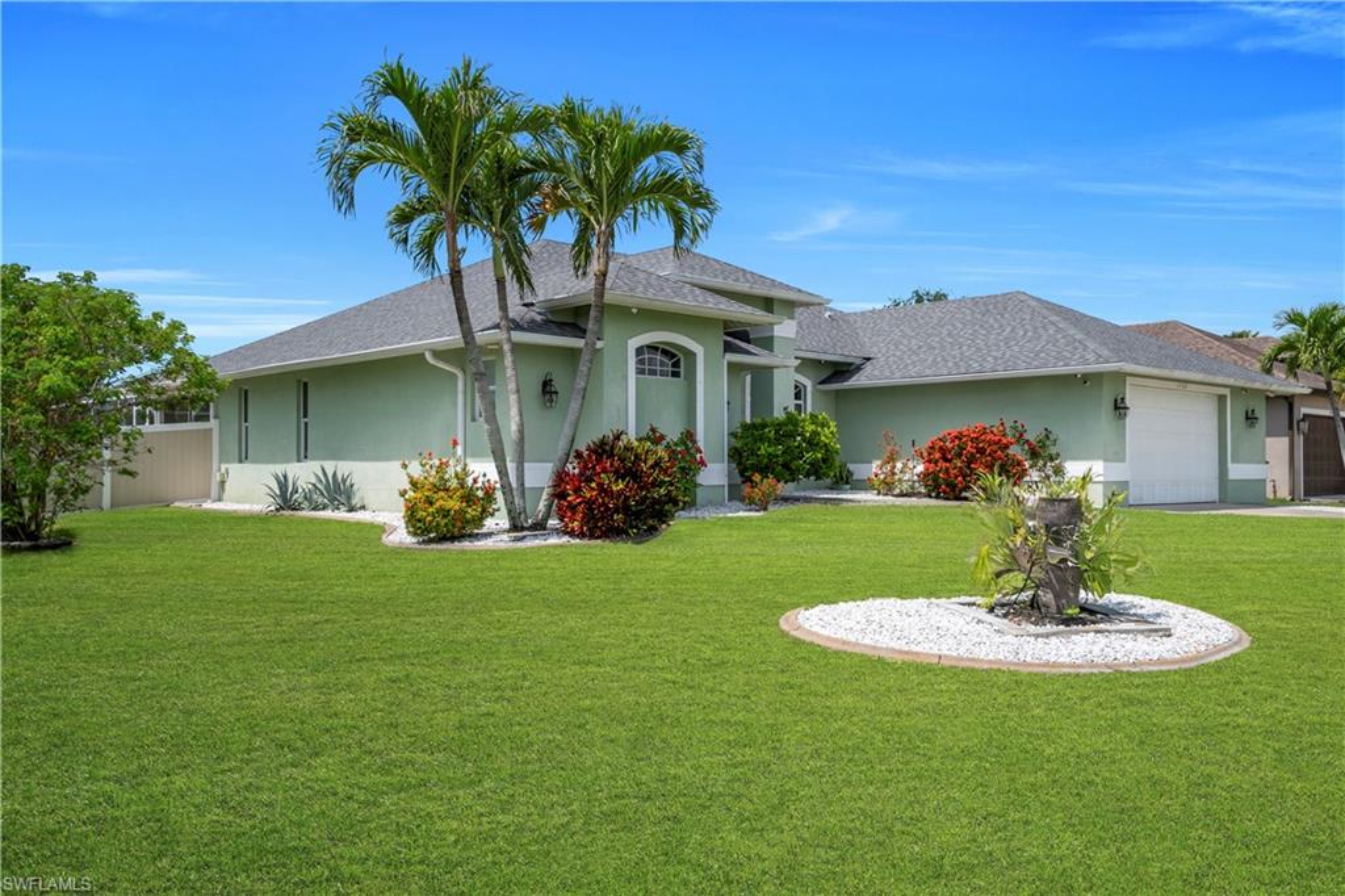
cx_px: 672
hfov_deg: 61.9
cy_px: 448
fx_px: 1120
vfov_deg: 43.6
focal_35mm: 30
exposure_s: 1/400
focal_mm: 20
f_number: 8
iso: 100
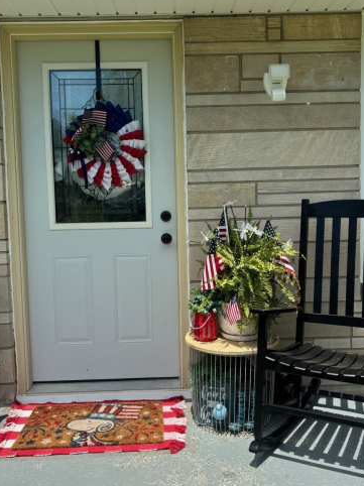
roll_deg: +0.7
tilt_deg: -4.3
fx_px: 505
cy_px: 226
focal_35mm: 36
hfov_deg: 39.6
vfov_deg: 51.3
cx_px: 177
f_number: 1.6
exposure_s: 1/2571
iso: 50
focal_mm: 5.96
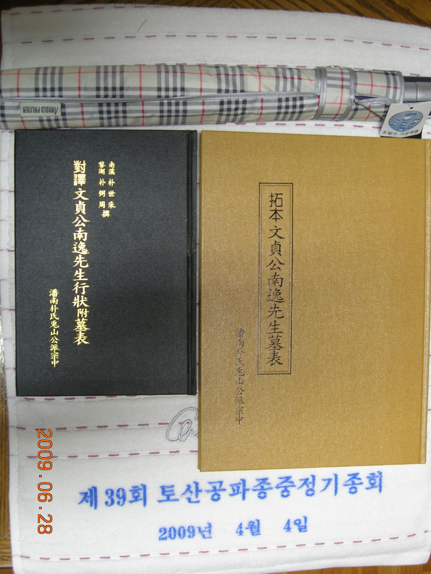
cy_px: 287
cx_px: 216
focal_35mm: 41
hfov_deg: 35.1
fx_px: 681
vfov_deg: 45.8
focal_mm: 8.5
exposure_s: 1/3.6
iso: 72
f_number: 2.9
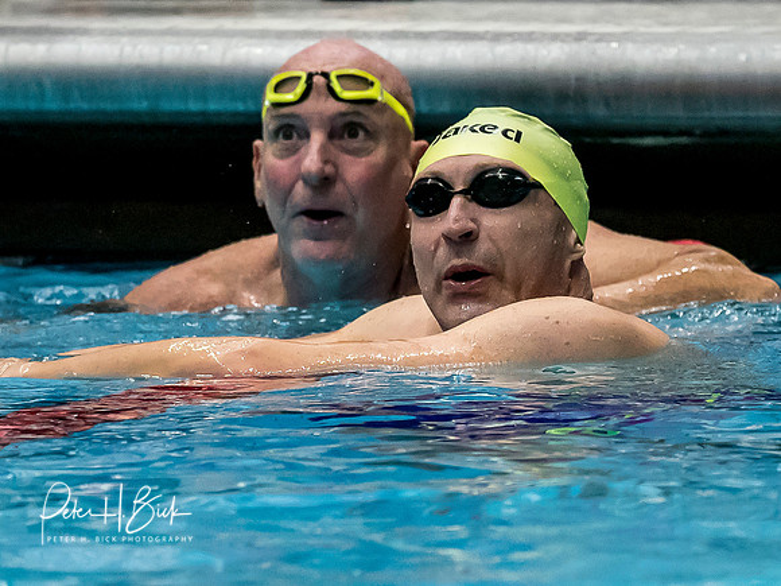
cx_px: 482
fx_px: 23461
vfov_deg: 1.4
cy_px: 484
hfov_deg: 1.9
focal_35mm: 1040
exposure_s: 1/800
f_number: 2.8
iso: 2500
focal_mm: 200
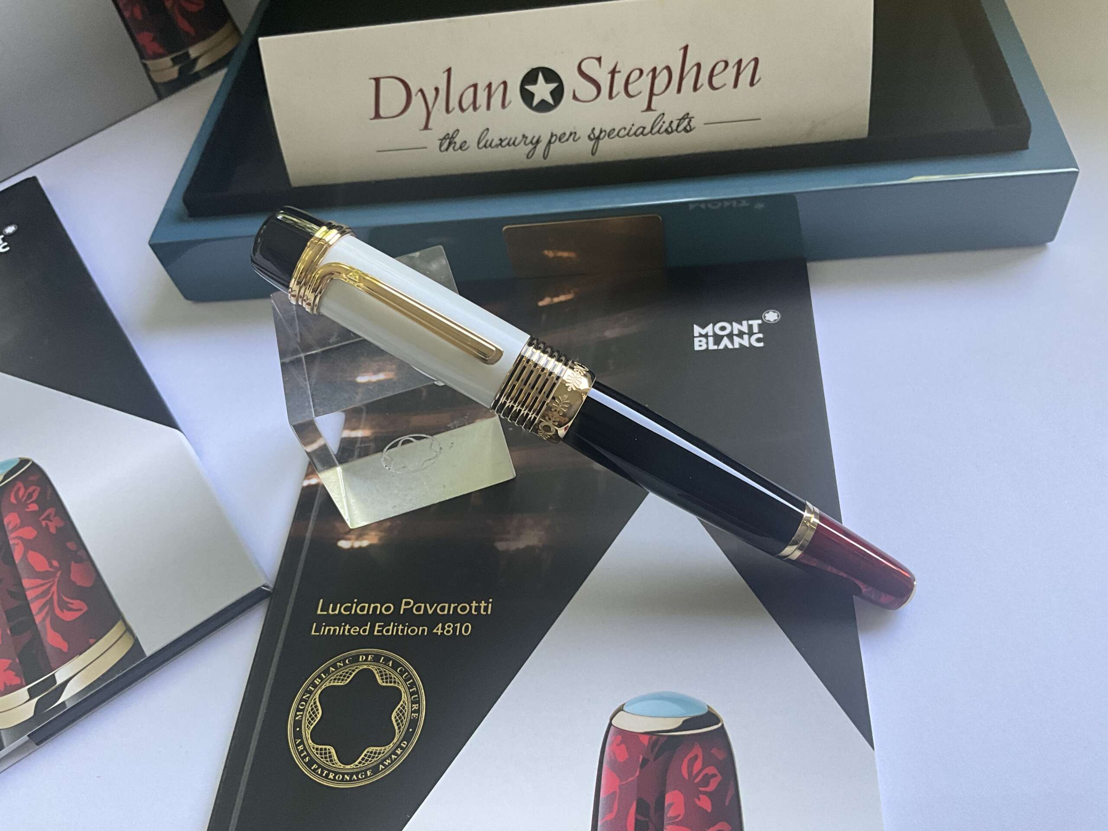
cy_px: 416
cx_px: 554
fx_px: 928
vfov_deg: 48.2
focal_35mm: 29
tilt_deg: -52.1
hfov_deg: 61.7
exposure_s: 1/111
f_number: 1.8
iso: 64
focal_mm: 3
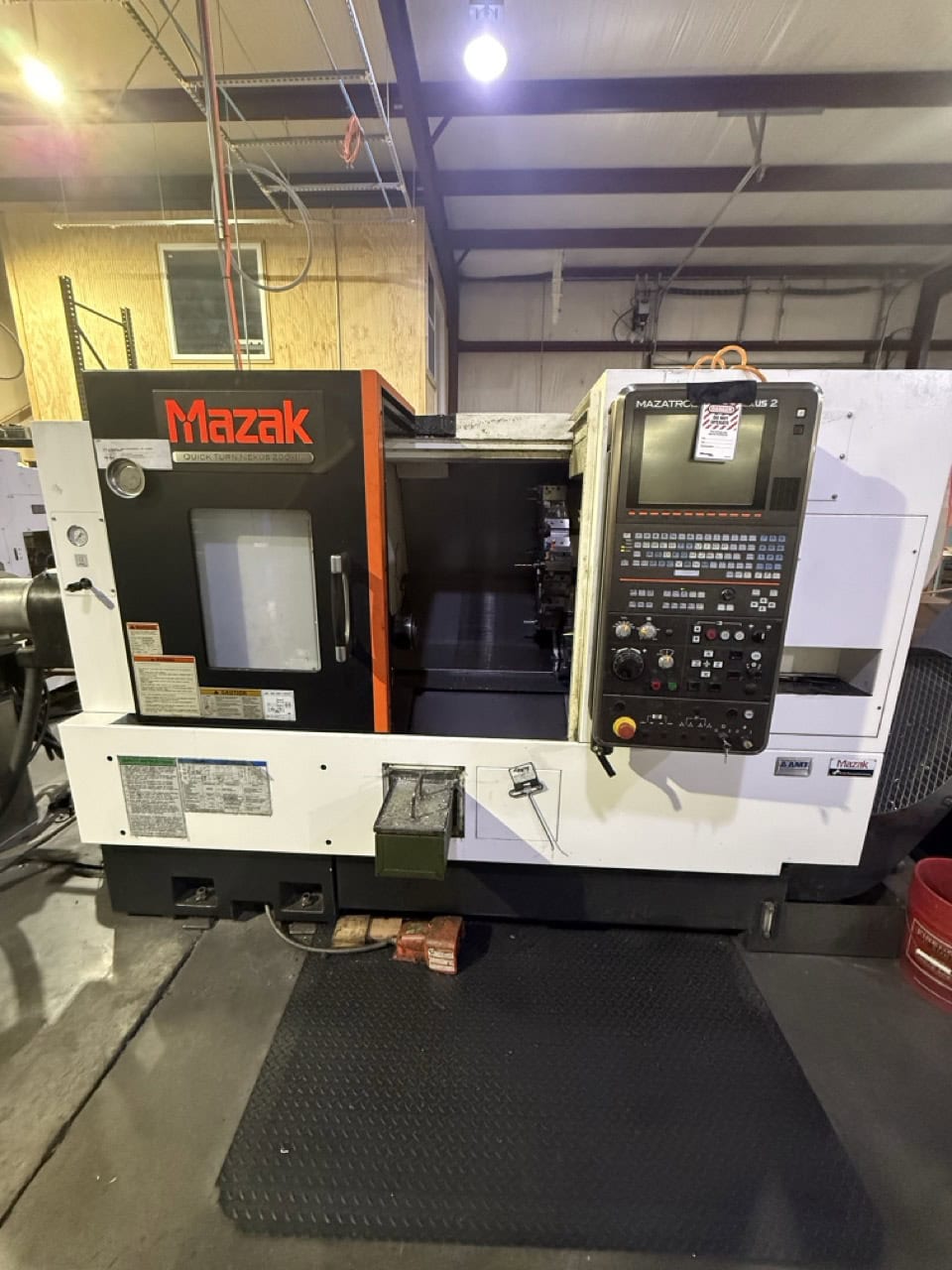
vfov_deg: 102.1
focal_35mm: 14
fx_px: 513
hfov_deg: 85.7
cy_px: 635
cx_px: 476
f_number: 2.2
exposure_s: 1/60
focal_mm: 2.2
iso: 800
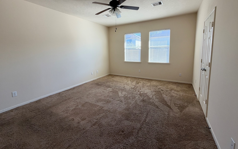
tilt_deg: -5.5
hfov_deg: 97.8
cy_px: 62
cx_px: 119
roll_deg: +1.1
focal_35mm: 16
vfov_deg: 70.7
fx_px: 104
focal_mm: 2.22
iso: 80
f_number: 2.2
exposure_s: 1/121
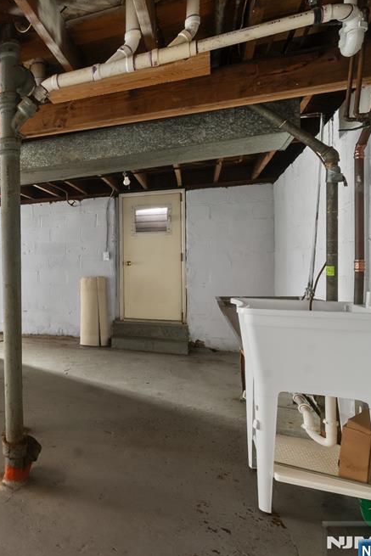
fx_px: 386
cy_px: 273
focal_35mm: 25
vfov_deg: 71.5
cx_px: -25
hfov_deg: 42.0
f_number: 9
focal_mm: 16
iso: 250
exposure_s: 30
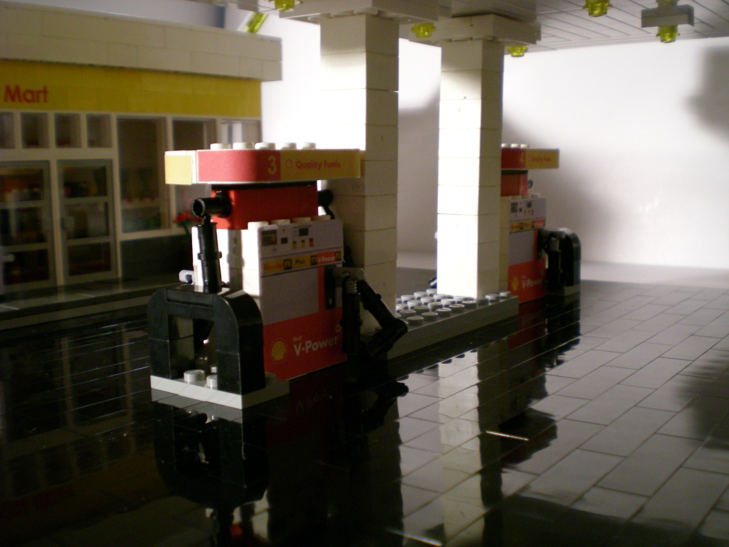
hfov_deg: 49.0
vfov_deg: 37.7
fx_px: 800
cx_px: 364
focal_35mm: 38
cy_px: 274
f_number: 3.1
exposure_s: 1/56.3
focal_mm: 6.3
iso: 200
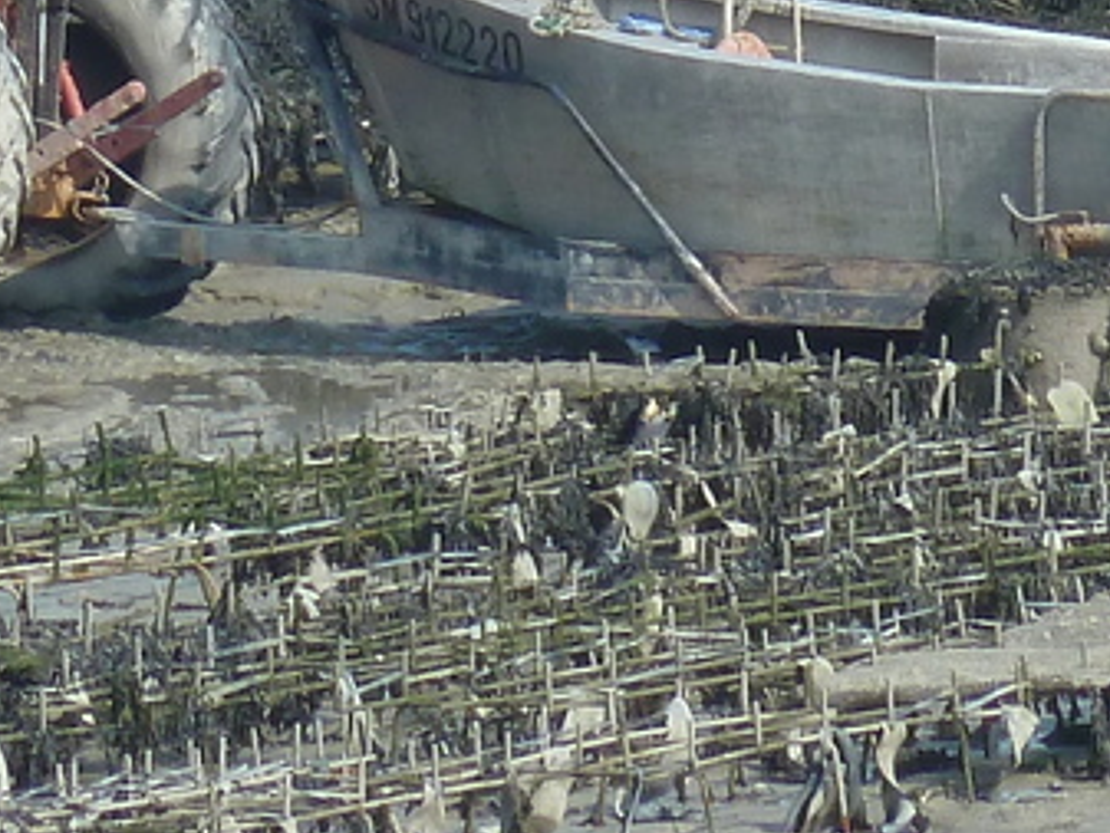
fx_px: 45550
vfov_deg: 1.0
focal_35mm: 1420
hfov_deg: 1.4
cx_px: 771
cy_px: -448
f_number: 4.9
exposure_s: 1/320
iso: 80
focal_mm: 49.2
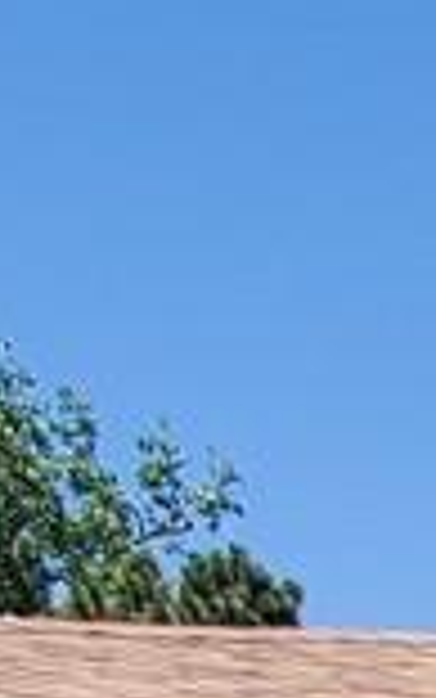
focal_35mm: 142
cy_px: 1599
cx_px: 1888
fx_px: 2697
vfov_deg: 12.2
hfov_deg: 6.7
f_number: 2.2
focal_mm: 1.8
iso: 50
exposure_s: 1/662
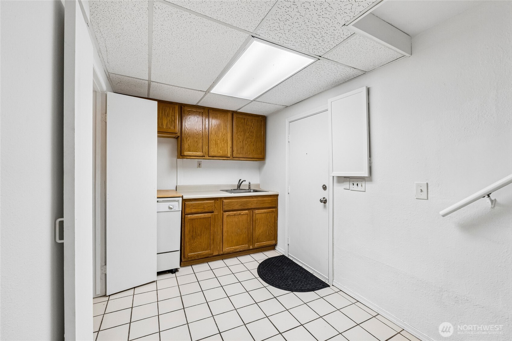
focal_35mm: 15
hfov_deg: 100.4
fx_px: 213
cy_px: 170
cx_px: 256
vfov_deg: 77.3
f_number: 9
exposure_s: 1/13
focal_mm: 10
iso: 250
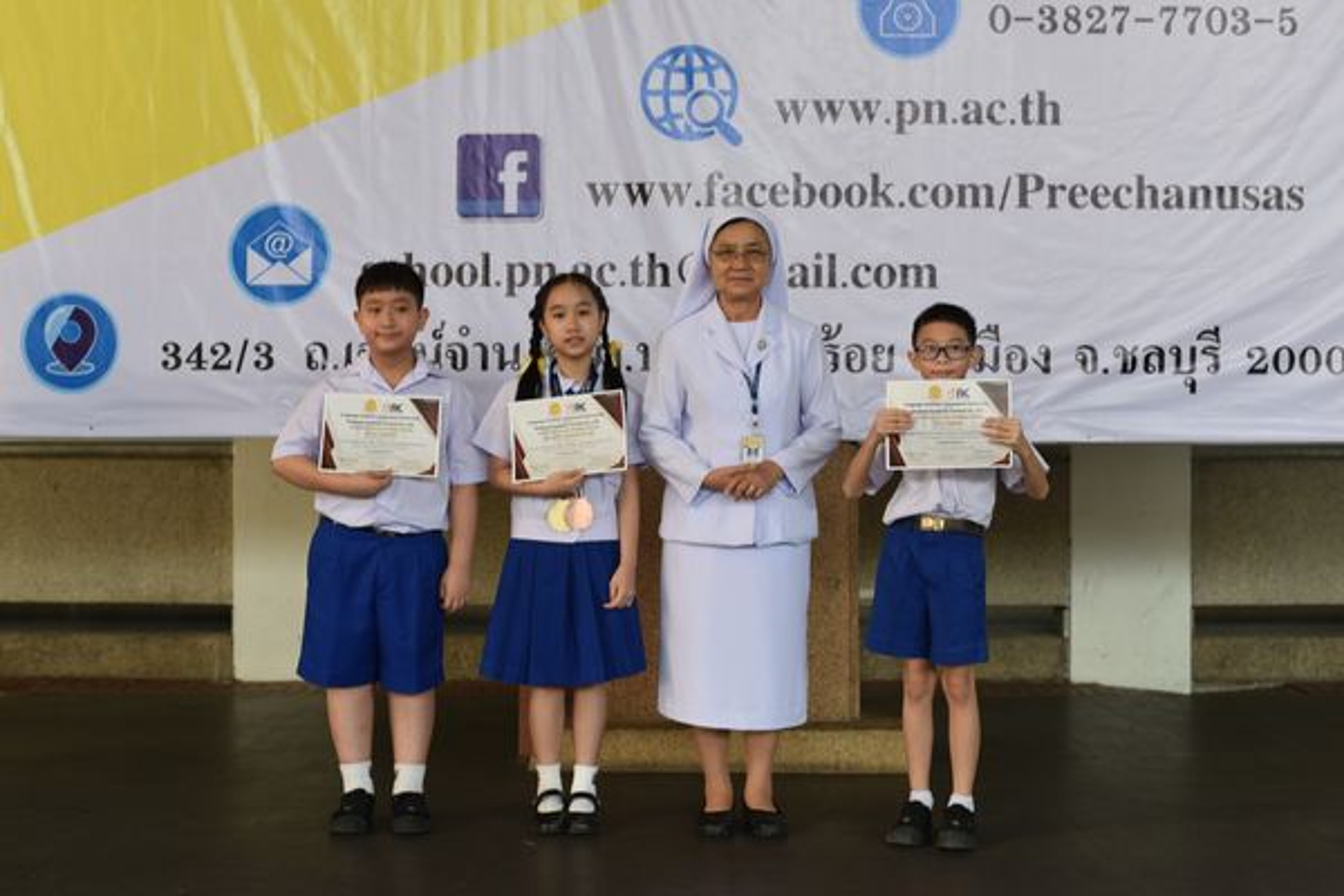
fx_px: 1867
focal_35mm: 50
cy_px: 448
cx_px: 672
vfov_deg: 27.0
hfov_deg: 39.6
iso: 400
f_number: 4
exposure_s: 1/60
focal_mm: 50
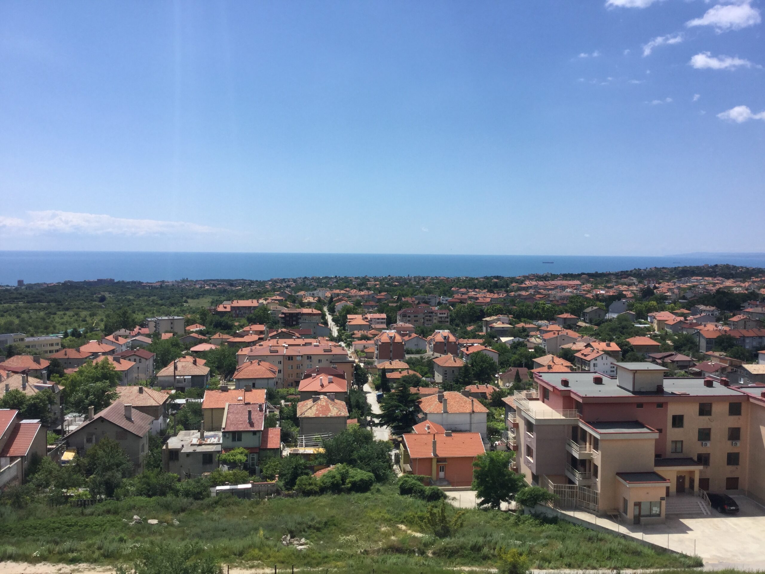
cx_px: 382
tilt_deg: -4.6
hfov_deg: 58.4
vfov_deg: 45.4
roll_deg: -1.6
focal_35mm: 31
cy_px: 287
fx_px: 685
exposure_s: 1/1773
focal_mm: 3.3
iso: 25
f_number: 2.4
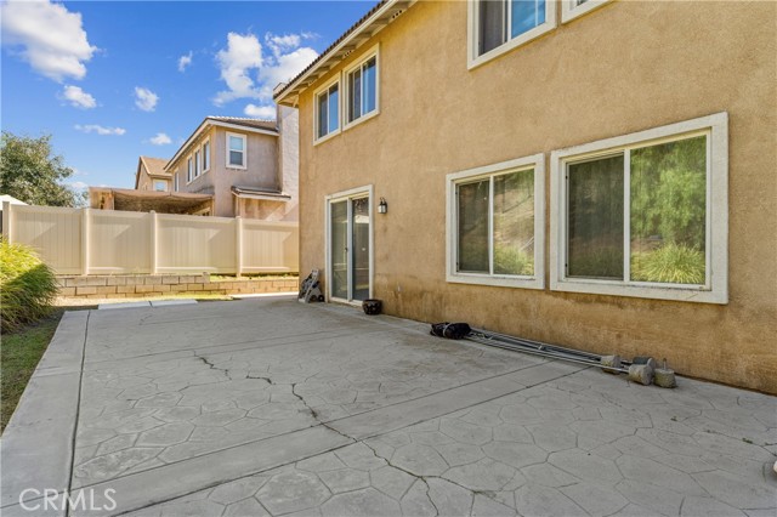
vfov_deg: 65.6
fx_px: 401
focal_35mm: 19
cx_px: 388
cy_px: 258
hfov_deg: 88.2
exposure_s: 1/25
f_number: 13
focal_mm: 18.6
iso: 100
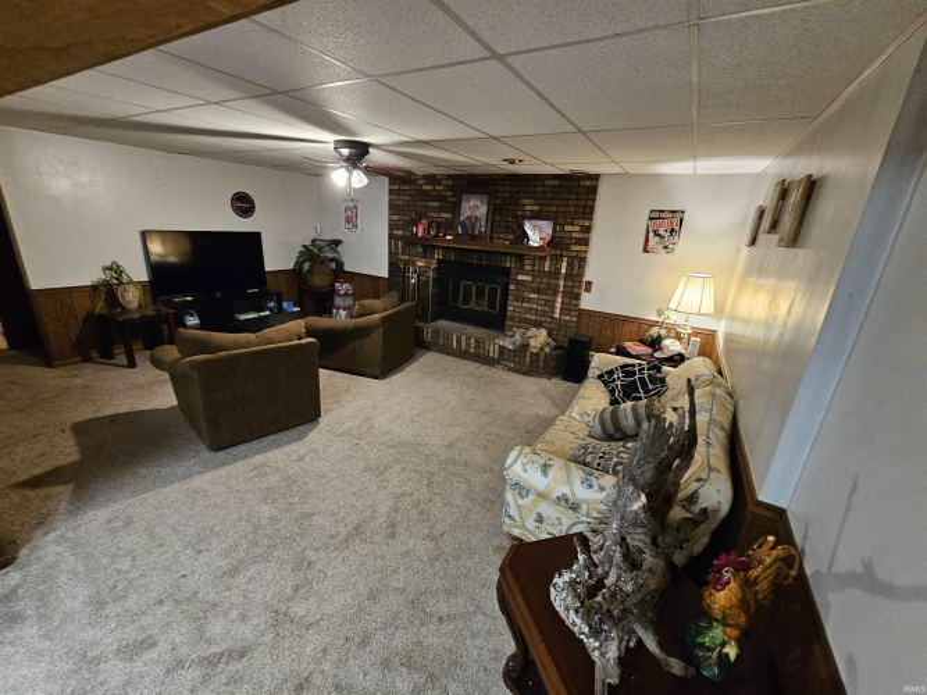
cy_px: 348
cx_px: 464
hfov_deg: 106.2
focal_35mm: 13
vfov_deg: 89.9
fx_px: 348
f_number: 2.2
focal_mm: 2.2
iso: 800
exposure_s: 1/24
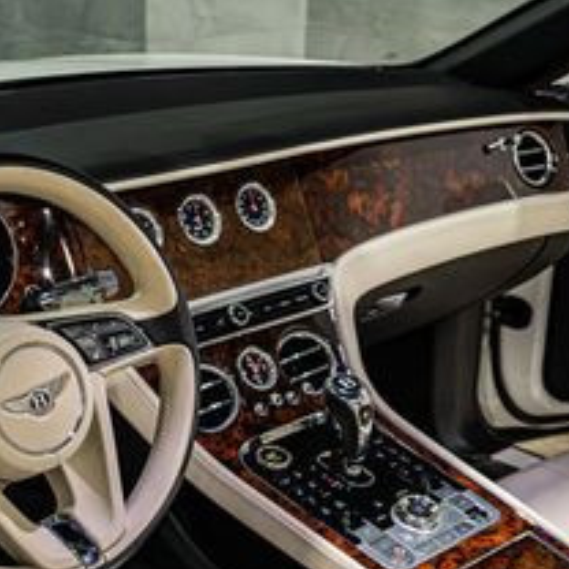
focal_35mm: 66
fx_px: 1227
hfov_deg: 26.1
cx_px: 238
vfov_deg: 24.5
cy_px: 609
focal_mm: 24
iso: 1600
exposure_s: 1/125
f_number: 4
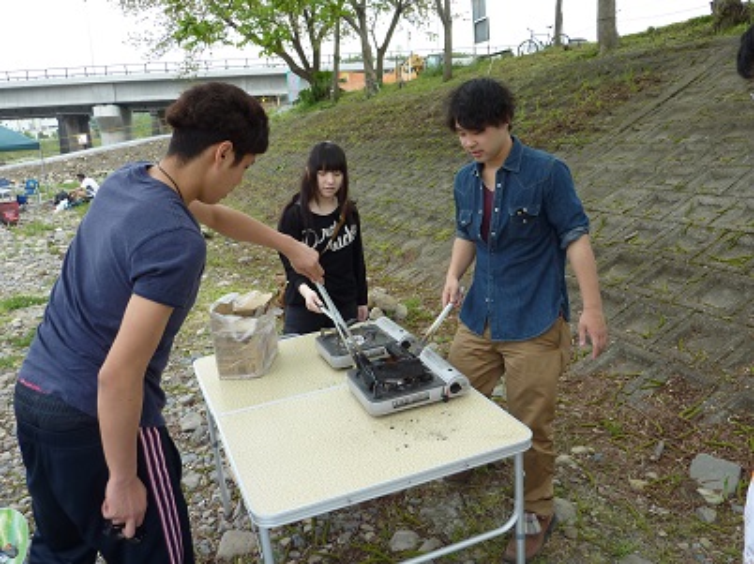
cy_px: 282
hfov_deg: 61.7
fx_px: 631
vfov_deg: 48.2
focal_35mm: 29
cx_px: 377
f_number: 4
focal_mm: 4.7
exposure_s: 1/200
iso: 80
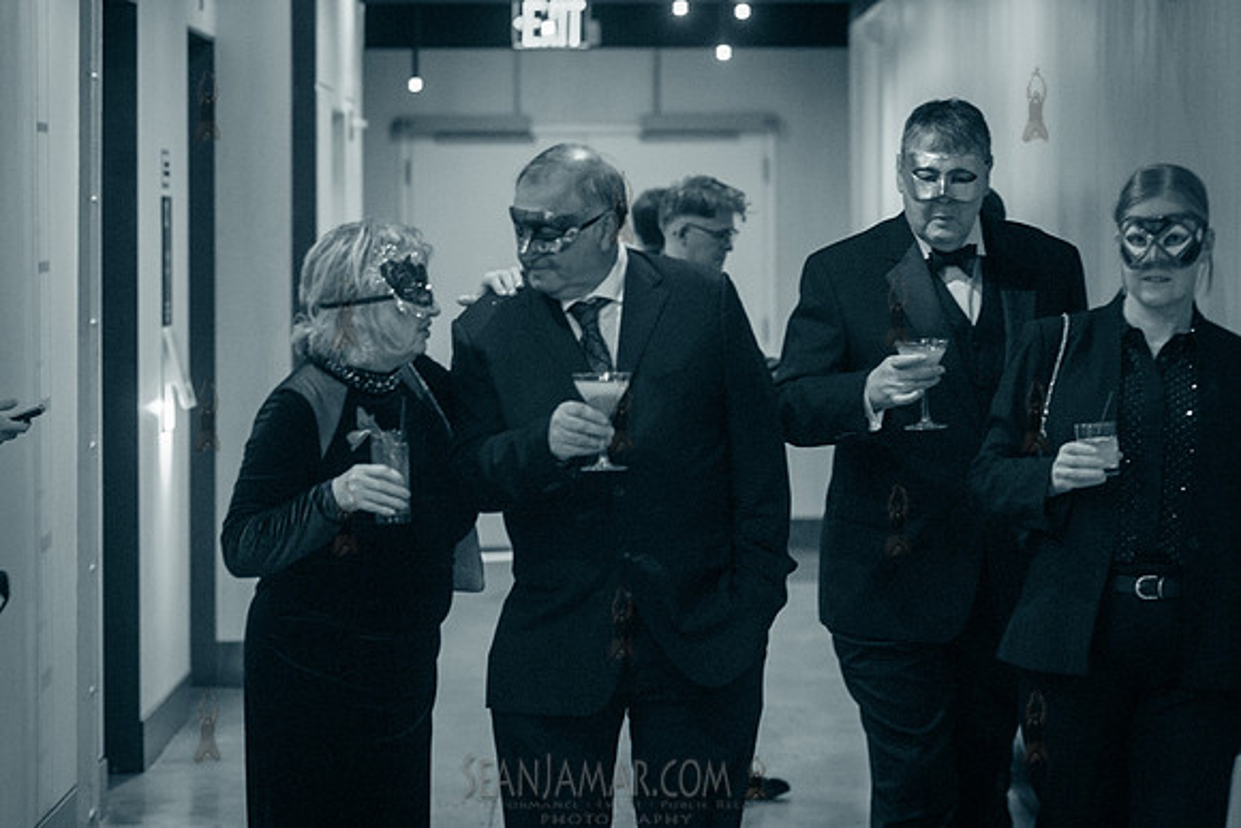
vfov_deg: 10.2
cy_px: 461
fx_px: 4651
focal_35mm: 135
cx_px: 499
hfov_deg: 15.2
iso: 8000
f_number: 3.5
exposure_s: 1/100
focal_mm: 112
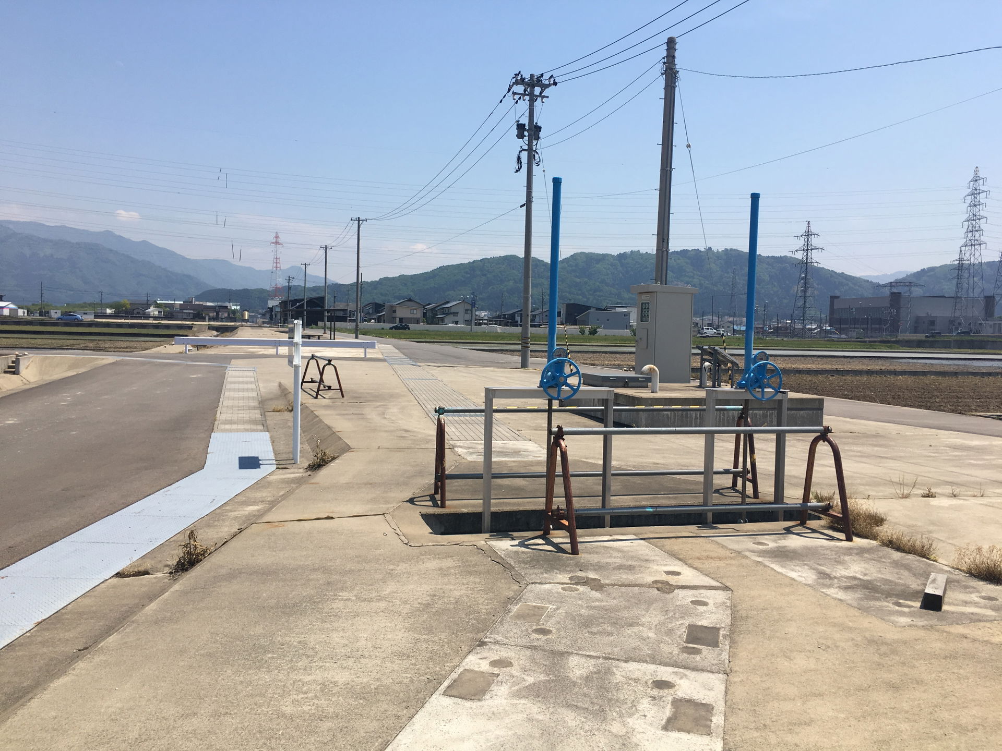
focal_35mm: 29
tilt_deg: -1.2
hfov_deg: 61.7
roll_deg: -1.5
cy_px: 376
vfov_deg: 48.2
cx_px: 501
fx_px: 839
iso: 25
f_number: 2.2
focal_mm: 4.15
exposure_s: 1/2262
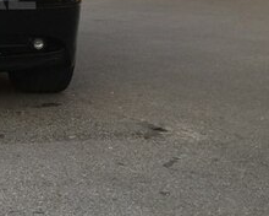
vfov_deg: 17.6
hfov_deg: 20.4
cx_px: -89
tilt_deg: -2.1
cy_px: -9
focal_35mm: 85
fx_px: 677
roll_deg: +2.0
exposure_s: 1/437
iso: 25
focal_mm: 4.15
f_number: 2.2
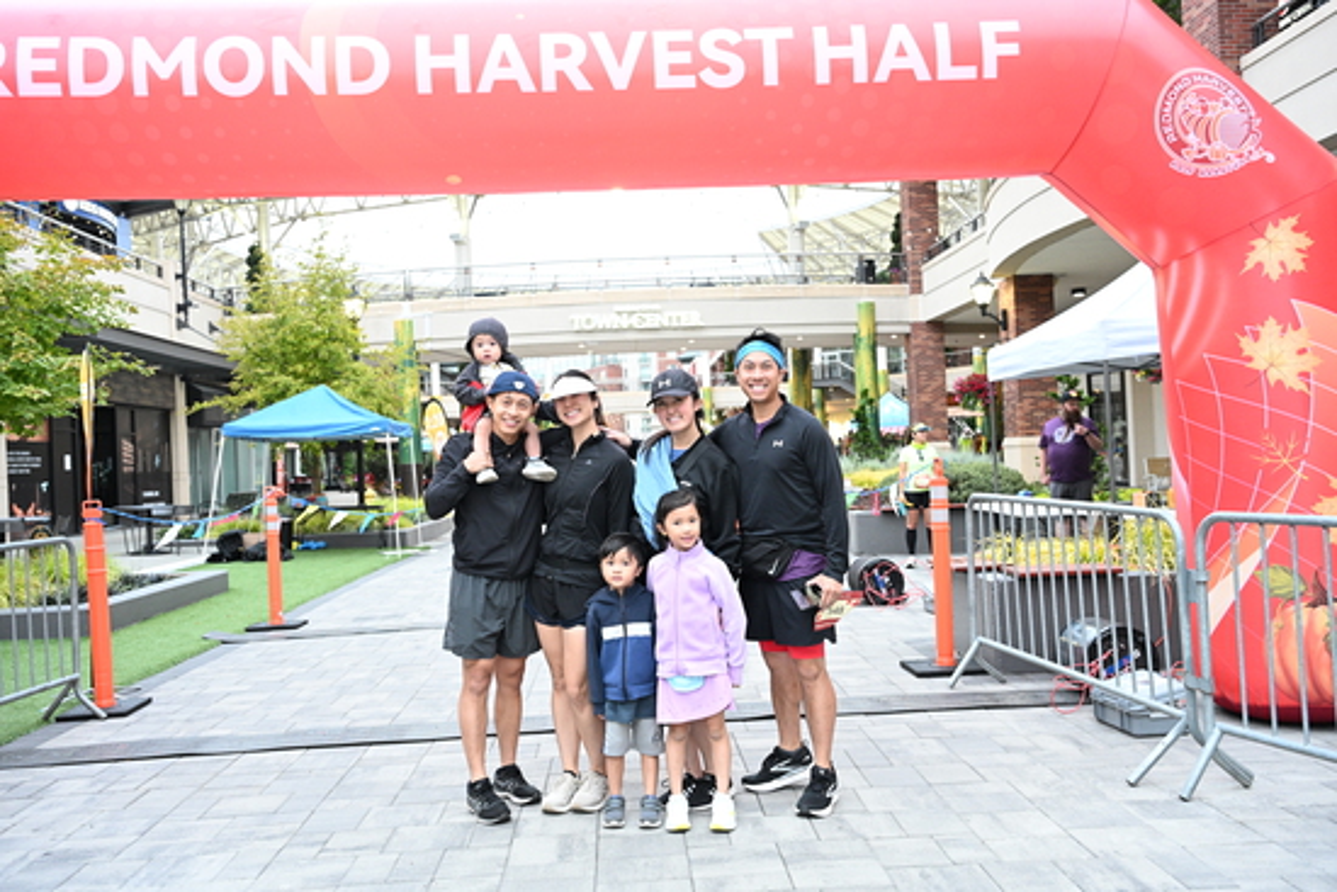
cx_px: 668
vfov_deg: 41.1
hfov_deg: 58.7
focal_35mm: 32
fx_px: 1189
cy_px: 446
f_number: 4
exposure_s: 1/250
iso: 3200
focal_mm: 32
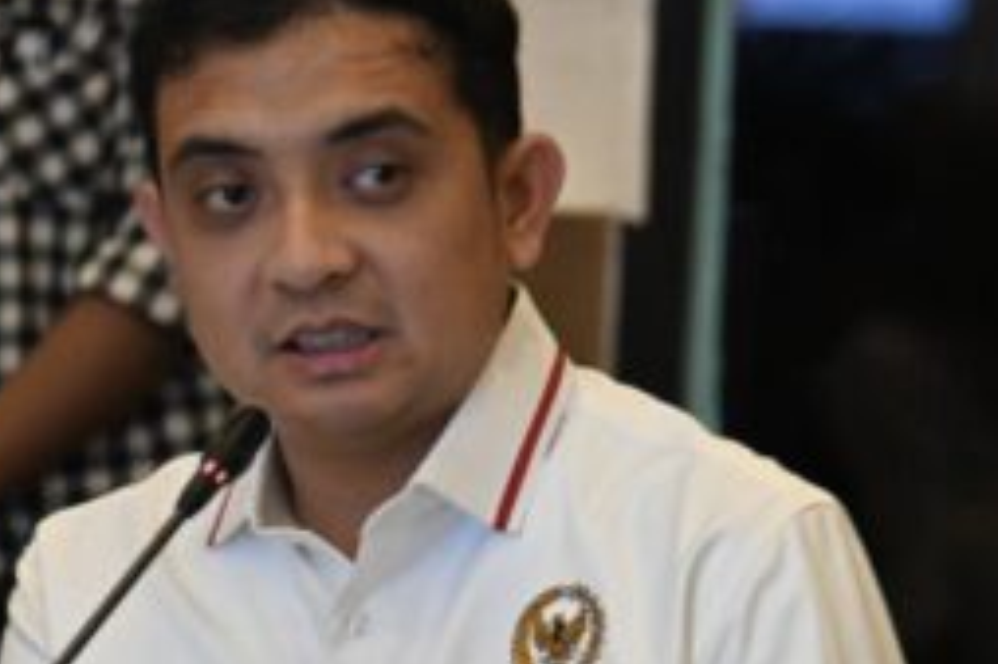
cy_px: 450
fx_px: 13767
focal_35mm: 497
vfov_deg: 2.8
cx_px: 381
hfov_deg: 4.2
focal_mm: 175
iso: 5000
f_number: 5.6
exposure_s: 1/160
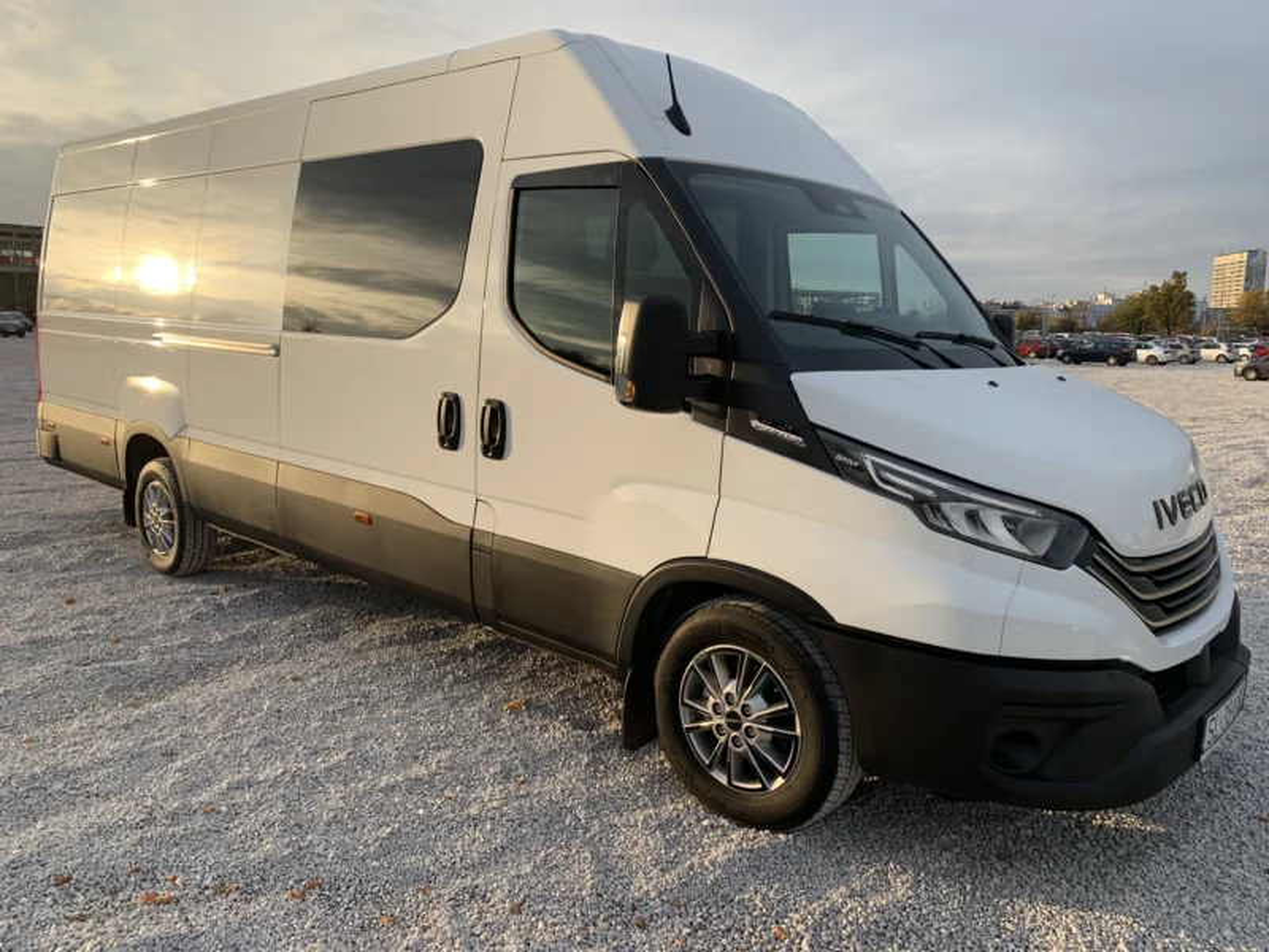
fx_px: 953
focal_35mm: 26
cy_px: 476
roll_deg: -0.9
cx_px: 634
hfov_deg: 67.3
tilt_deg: -8.6
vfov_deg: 53.1
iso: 25
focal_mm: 4.25
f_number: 1.8
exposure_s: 1/583
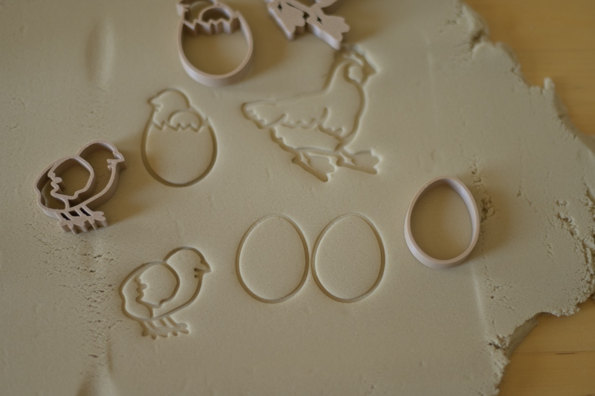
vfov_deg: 27.0
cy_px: 198
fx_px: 826
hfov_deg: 39.6
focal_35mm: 50
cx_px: 298
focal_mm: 50
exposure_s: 1/100
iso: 110
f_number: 1.8
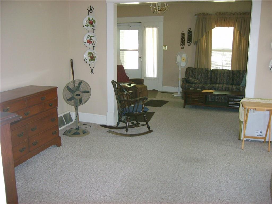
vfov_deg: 40.7
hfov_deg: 52.6
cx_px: 136
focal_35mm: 35
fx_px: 275
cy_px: 102
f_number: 2.8
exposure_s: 1/30
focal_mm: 5.8
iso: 208
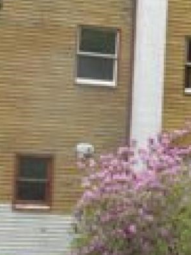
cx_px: 60
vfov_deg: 16.3
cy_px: 71
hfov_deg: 12.3
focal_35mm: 120
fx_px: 882
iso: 160
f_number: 4.2
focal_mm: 8.1
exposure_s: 1/400
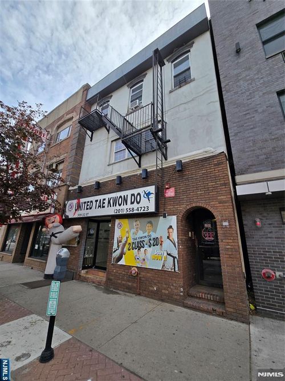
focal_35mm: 13
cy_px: 190
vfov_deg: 106.2
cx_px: 142
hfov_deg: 89.9
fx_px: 143
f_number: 2.2
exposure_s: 1/1854
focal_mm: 2.2
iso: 50
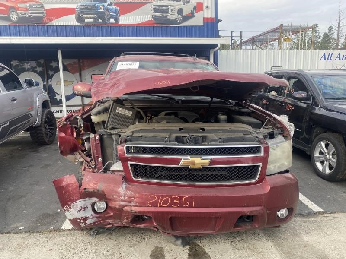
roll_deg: +0.9
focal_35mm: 26
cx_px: 173
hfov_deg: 67.3
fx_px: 260
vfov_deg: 53.1
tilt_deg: -10.5
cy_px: 130
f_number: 1.8
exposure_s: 1/524
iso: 32
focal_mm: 4.25
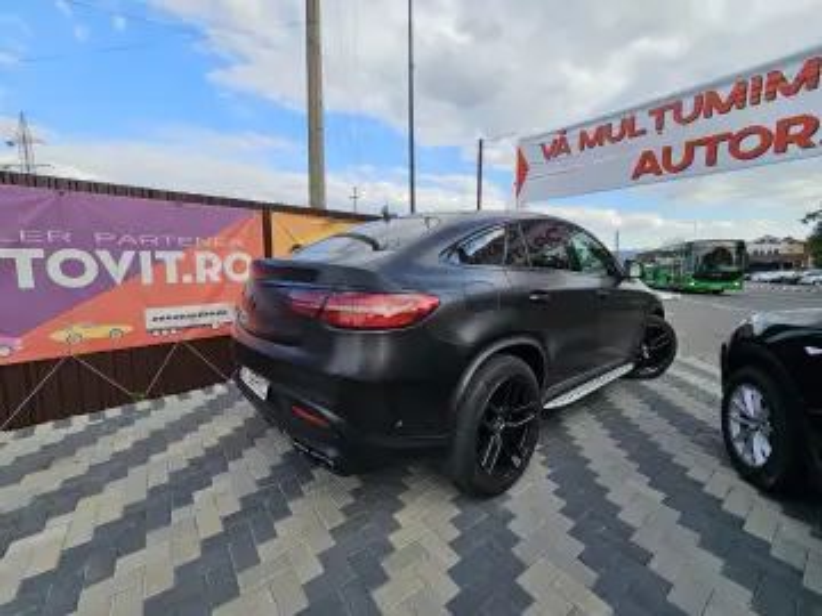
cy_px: 308
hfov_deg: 106.2
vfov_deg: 89.9
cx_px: 411
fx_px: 309
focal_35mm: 13
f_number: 2.2
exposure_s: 1/939
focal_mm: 2.2
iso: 50
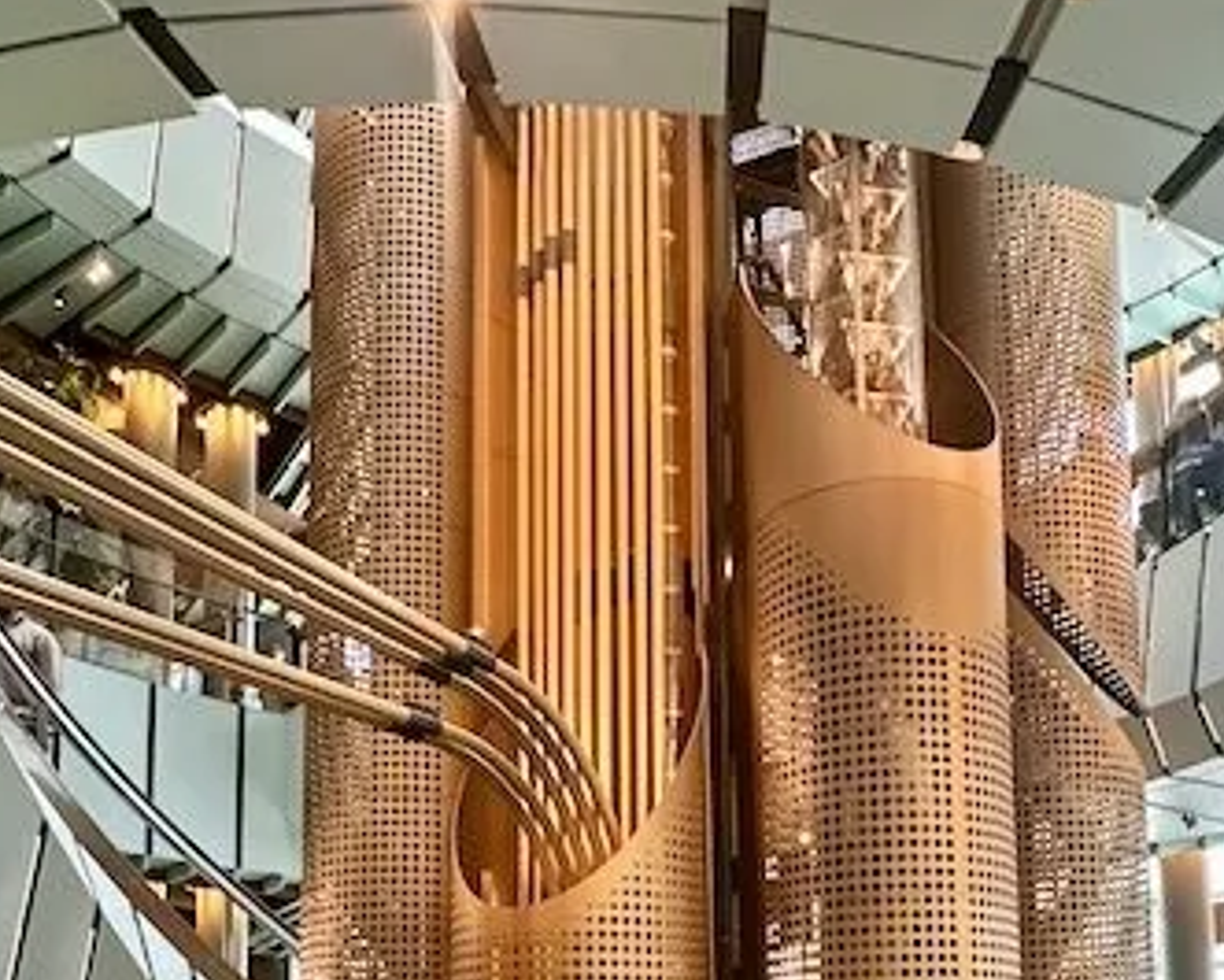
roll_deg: +0.2
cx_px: 655
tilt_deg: +5.5
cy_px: 984
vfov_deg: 39.3
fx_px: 1196
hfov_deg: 54.2
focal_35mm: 33
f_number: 2.2
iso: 320
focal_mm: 2.22
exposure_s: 1/60
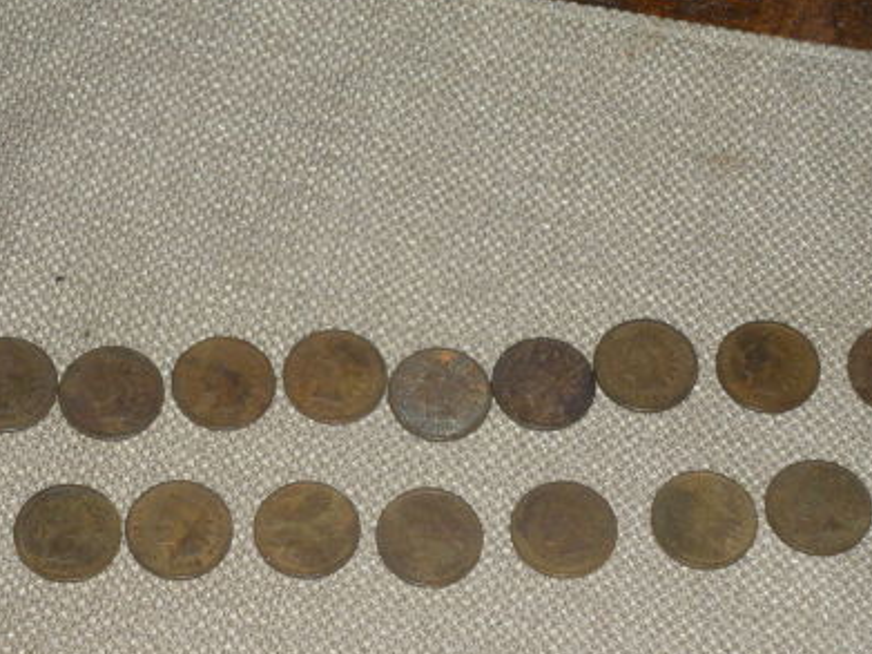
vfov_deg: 11.6
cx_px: 357
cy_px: 403
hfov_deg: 15.4
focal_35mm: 128
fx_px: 3223
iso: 64
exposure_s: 1/125
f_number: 5
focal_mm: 17.4
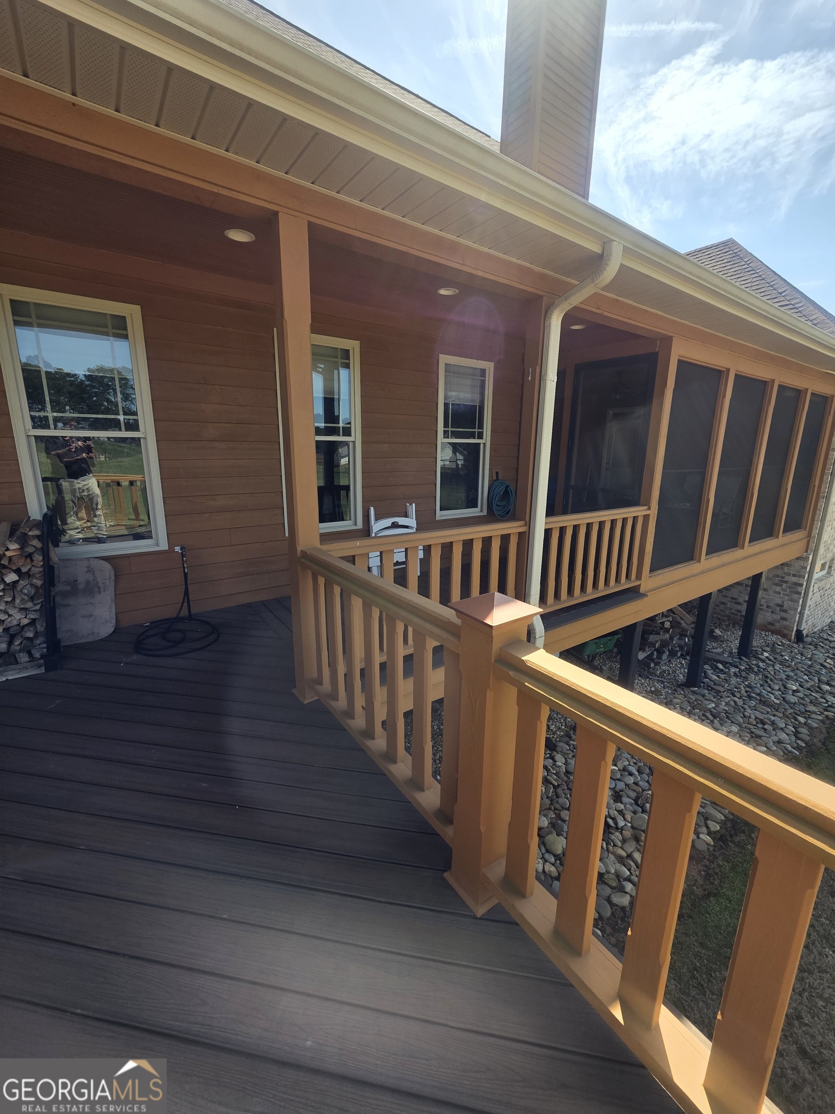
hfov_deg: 89.9
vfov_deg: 106.2
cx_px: 418
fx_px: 418
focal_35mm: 13
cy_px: 557
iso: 40
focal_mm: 2.2
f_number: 1.9
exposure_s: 1/715
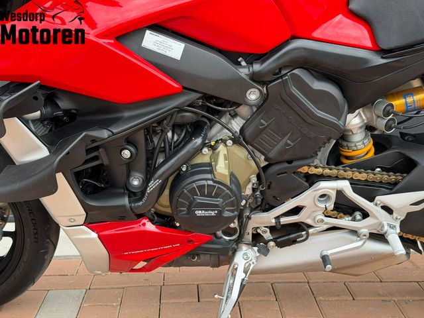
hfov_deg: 39.7
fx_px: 588
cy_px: 159
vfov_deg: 30.3
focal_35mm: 48
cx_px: 212
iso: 100
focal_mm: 6.76
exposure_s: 1/802
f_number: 1.78
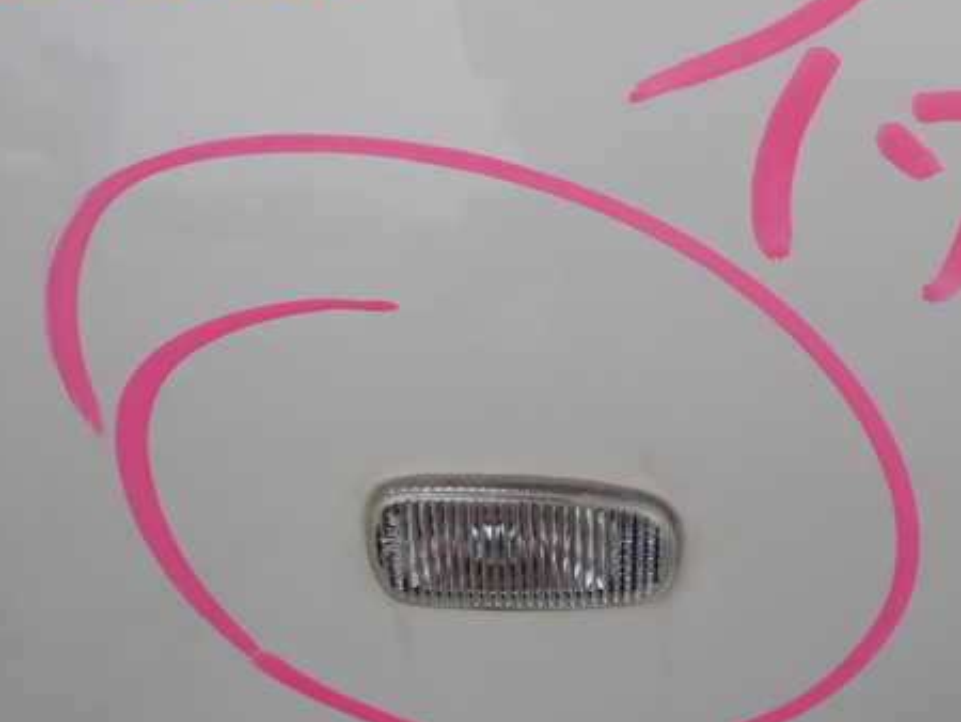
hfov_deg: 46.4
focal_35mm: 40
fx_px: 1111
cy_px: 423
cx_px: 596
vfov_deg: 35.9
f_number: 3.2
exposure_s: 1/1000
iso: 100
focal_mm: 5.4
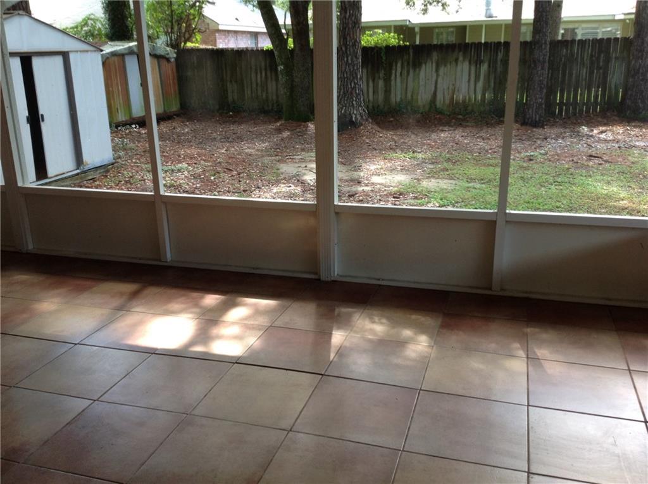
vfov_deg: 40.6
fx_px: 654
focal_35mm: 35
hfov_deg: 52.7
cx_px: 324
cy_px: 242
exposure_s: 1/40
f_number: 2.4
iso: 50
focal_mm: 4.28
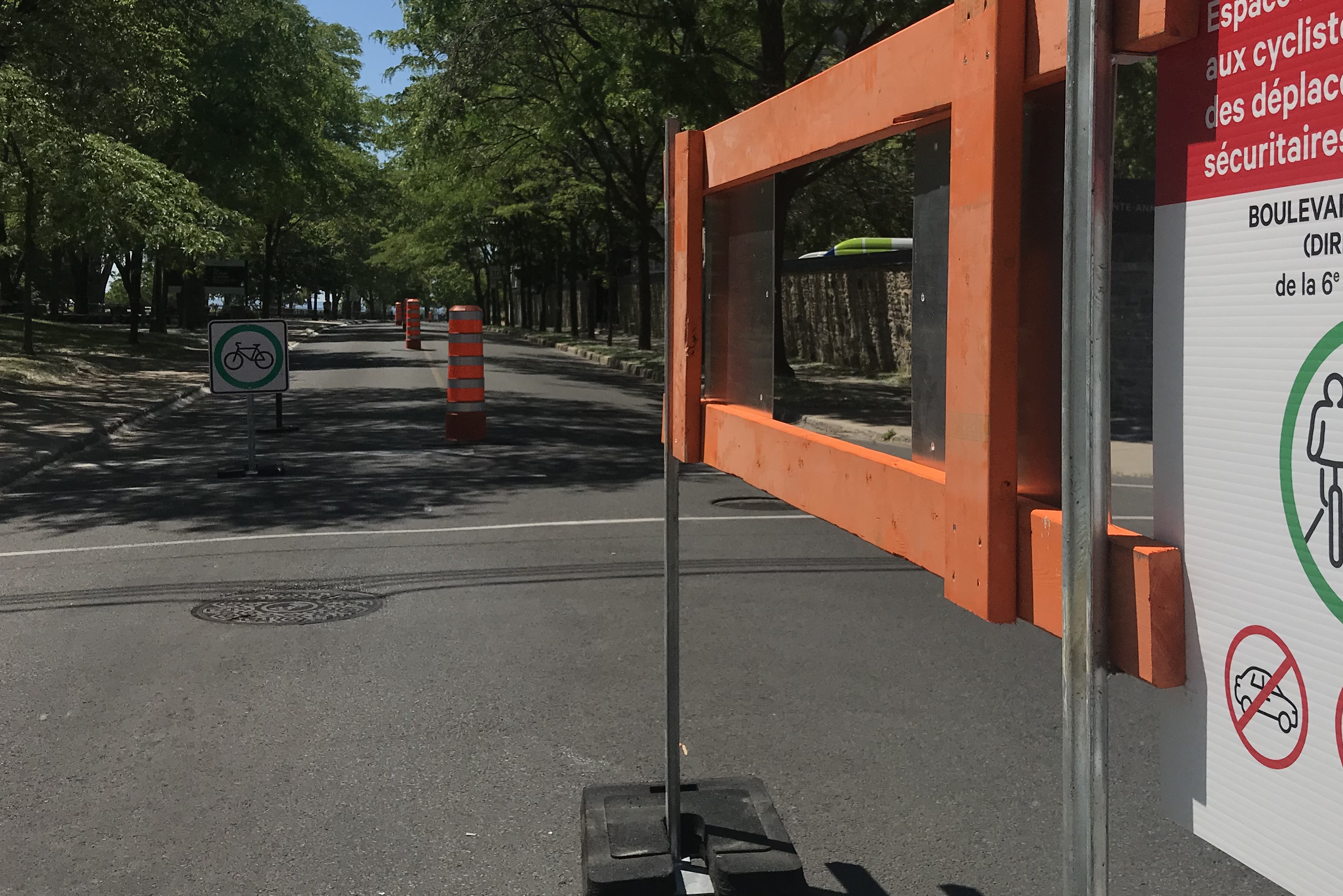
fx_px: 1418
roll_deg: -0.7
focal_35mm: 38
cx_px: 810
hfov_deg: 50.4
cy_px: 341
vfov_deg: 34.9
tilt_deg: -0.7
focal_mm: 3.99
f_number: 1.8
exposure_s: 1/5650
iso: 25
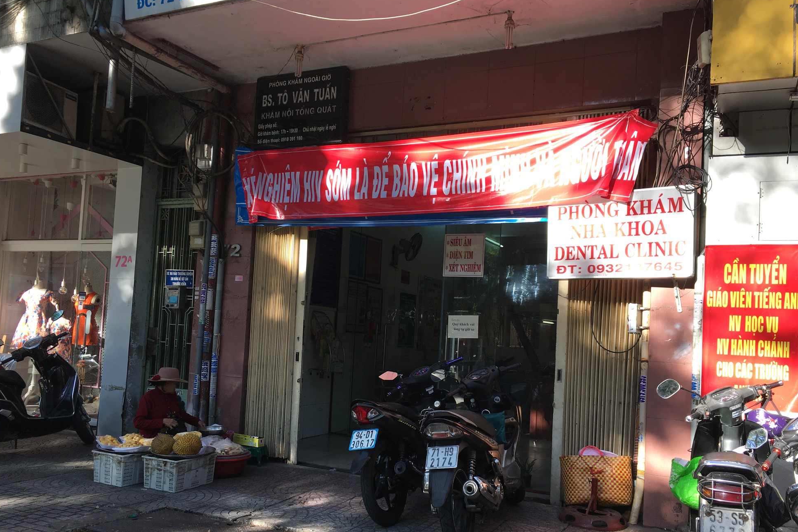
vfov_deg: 42.2
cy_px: 302
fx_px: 687
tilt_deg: +1.1
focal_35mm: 31
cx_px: 398
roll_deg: -4.1
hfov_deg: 60.3
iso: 25
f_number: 2.2
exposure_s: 1/235
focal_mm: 4.15
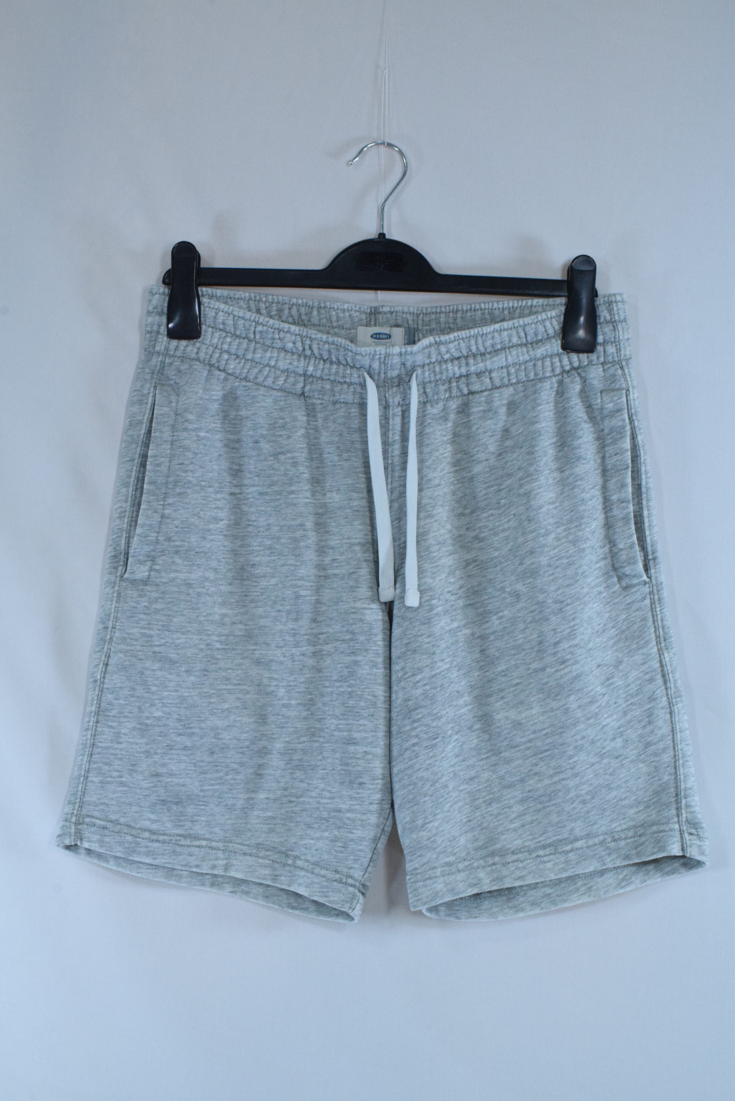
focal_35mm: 46
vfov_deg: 42.3
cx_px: 368
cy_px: 550
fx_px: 1423
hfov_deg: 29.0
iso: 3200
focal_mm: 31
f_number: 18
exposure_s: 1/160
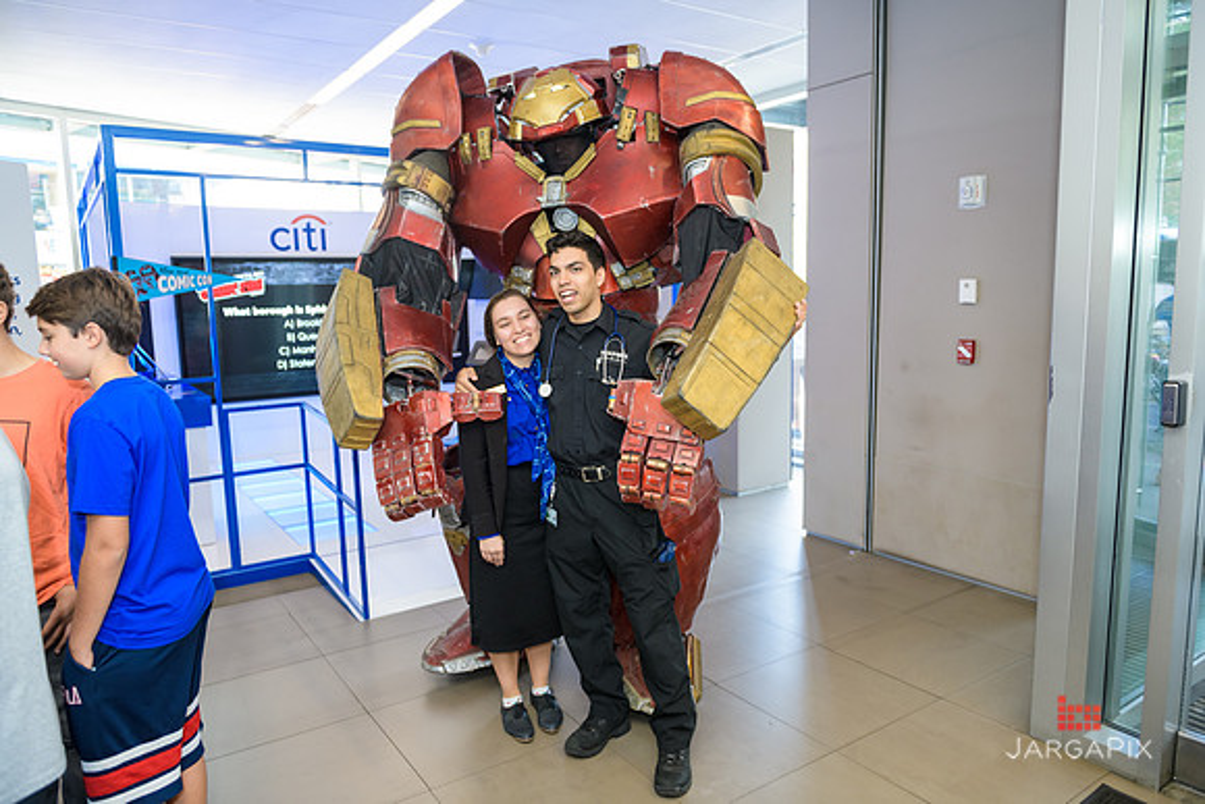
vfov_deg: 53.2
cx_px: 602
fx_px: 803
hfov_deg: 73.7
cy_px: 402
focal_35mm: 24
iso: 800
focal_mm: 24
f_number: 3.2
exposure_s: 1/125
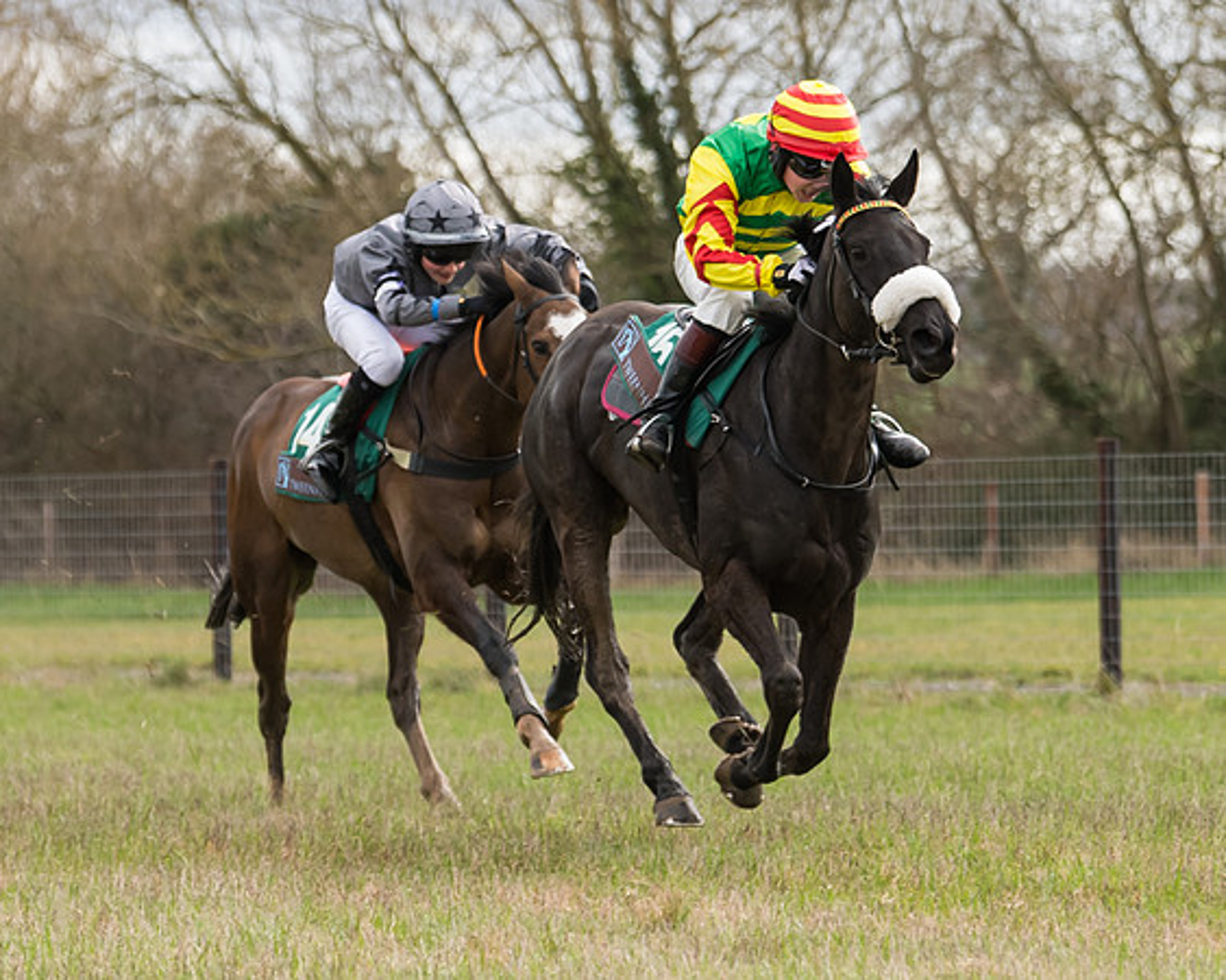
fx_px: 12943
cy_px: 618
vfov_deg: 4.3
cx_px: 698
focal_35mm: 357
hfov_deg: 5.4
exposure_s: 1/800
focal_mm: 120
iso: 250
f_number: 4
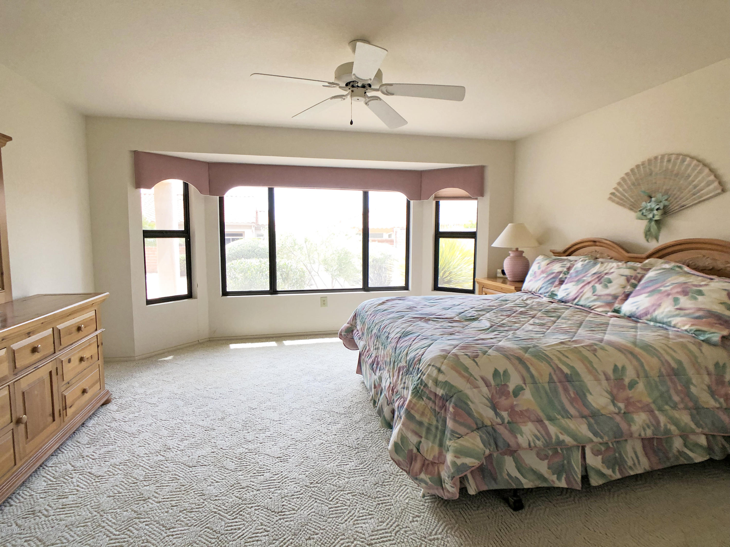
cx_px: 365
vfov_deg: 49.7
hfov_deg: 63.4
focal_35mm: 28
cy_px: 274
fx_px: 590
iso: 25
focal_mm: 4
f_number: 1.8
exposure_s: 1/40
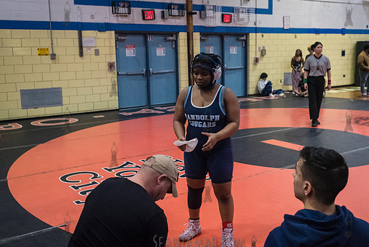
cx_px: 207
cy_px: 119
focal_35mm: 40
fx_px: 410
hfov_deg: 48.3
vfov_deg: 33.5
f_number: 4
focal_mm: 35
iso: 8000
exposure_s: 1/400
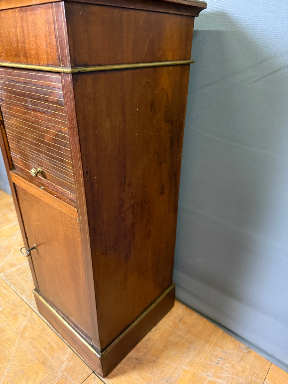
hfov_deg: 56.8
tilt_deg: -29.5
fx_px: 266
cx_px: 144
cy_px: 192
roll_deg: +0.3
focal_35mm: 24
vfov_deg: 71.6
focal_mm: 6.76
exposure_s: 1/33
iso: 1000
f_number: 1.78
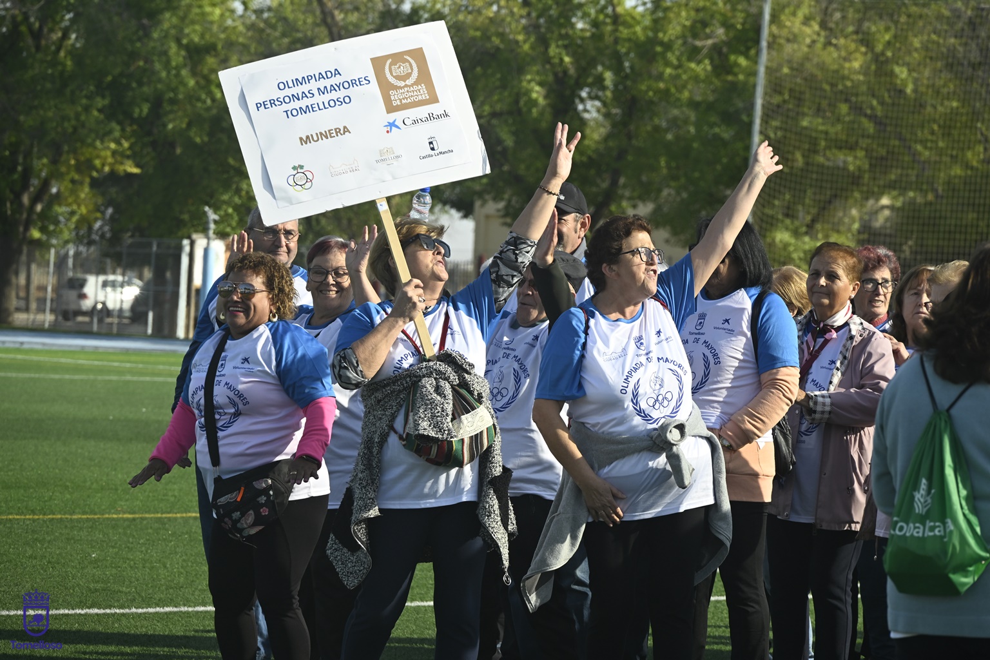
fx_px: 5500
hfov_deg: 10.3
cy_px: 330
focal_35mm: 200
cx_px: 495
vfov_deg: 6.9
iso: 500
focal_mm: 200
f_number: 10
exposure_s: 1/640
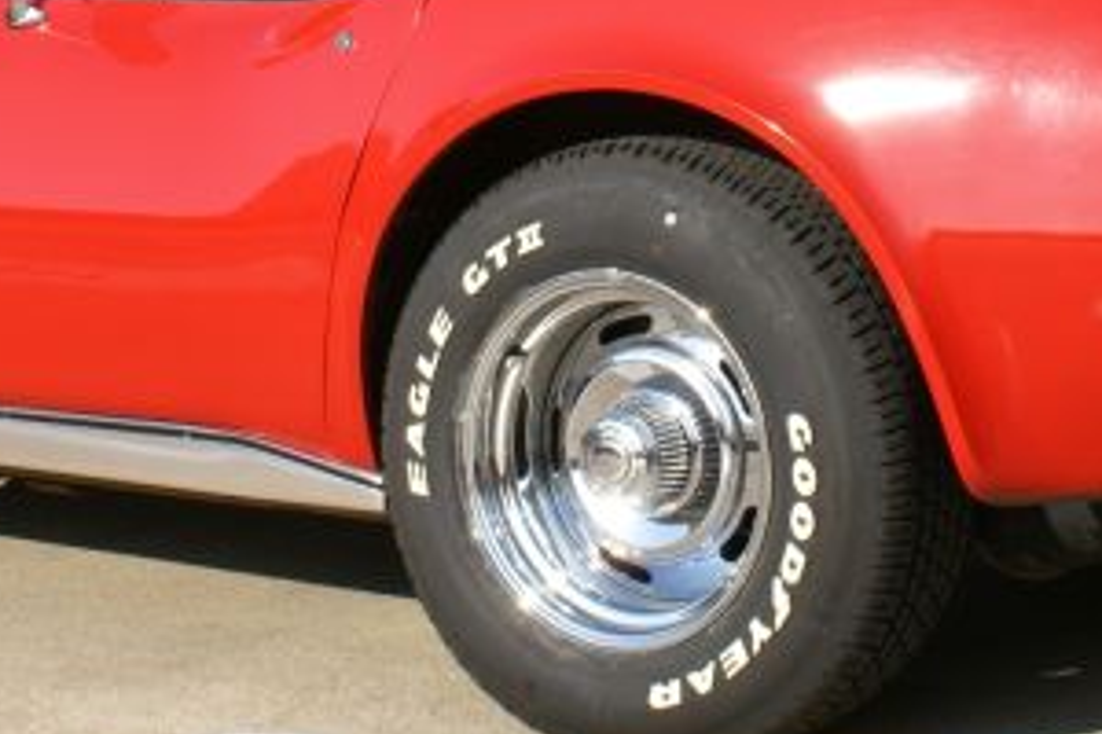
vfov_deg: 15.2
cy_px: -9
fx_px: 2694
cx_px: 588
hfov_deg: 23.1
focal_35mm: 88
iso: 100
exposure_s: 1/125
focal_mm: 22
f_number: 10
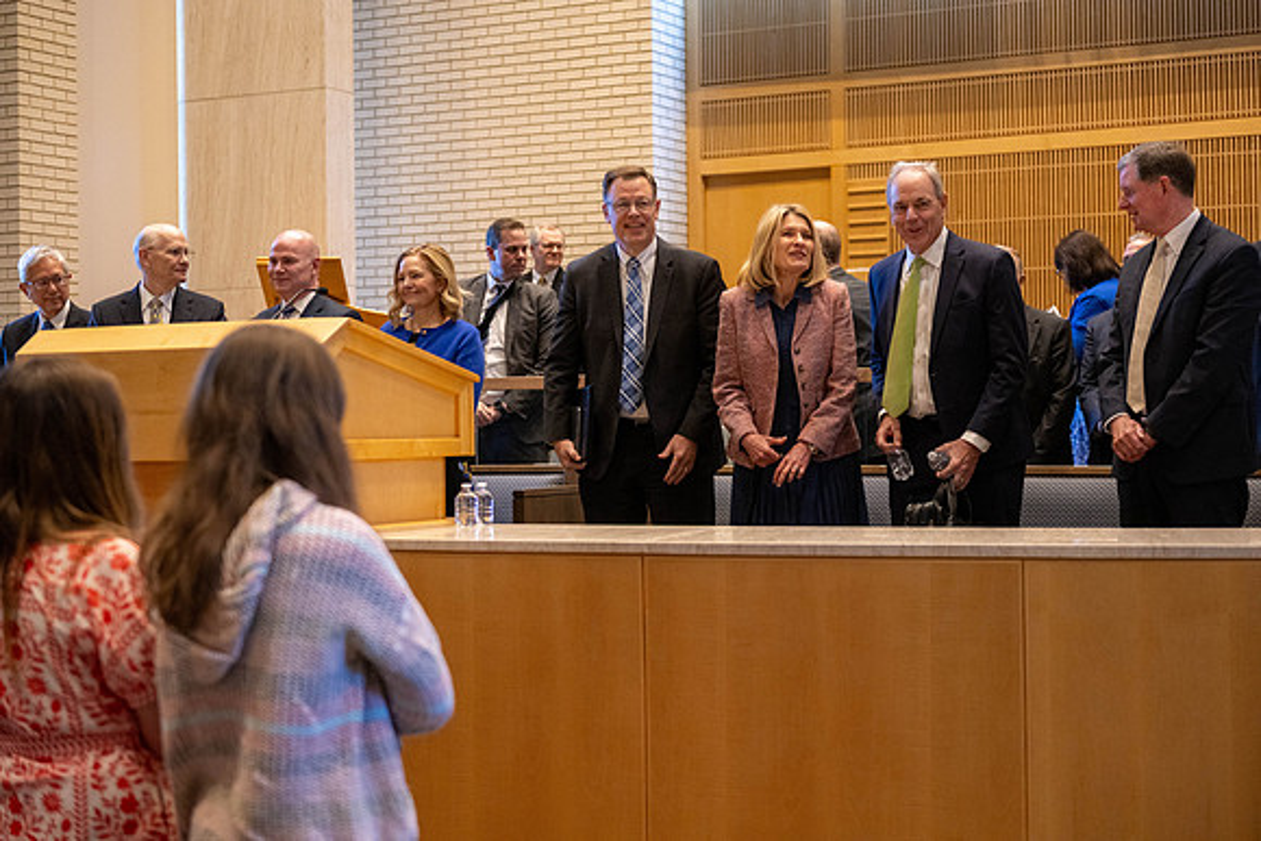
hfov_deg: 32.4
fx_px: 2172
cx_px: 630
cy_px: 420
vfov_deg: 21.9
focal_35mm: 62
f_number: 2.8
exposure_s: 1/320
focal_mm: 62
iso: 3200
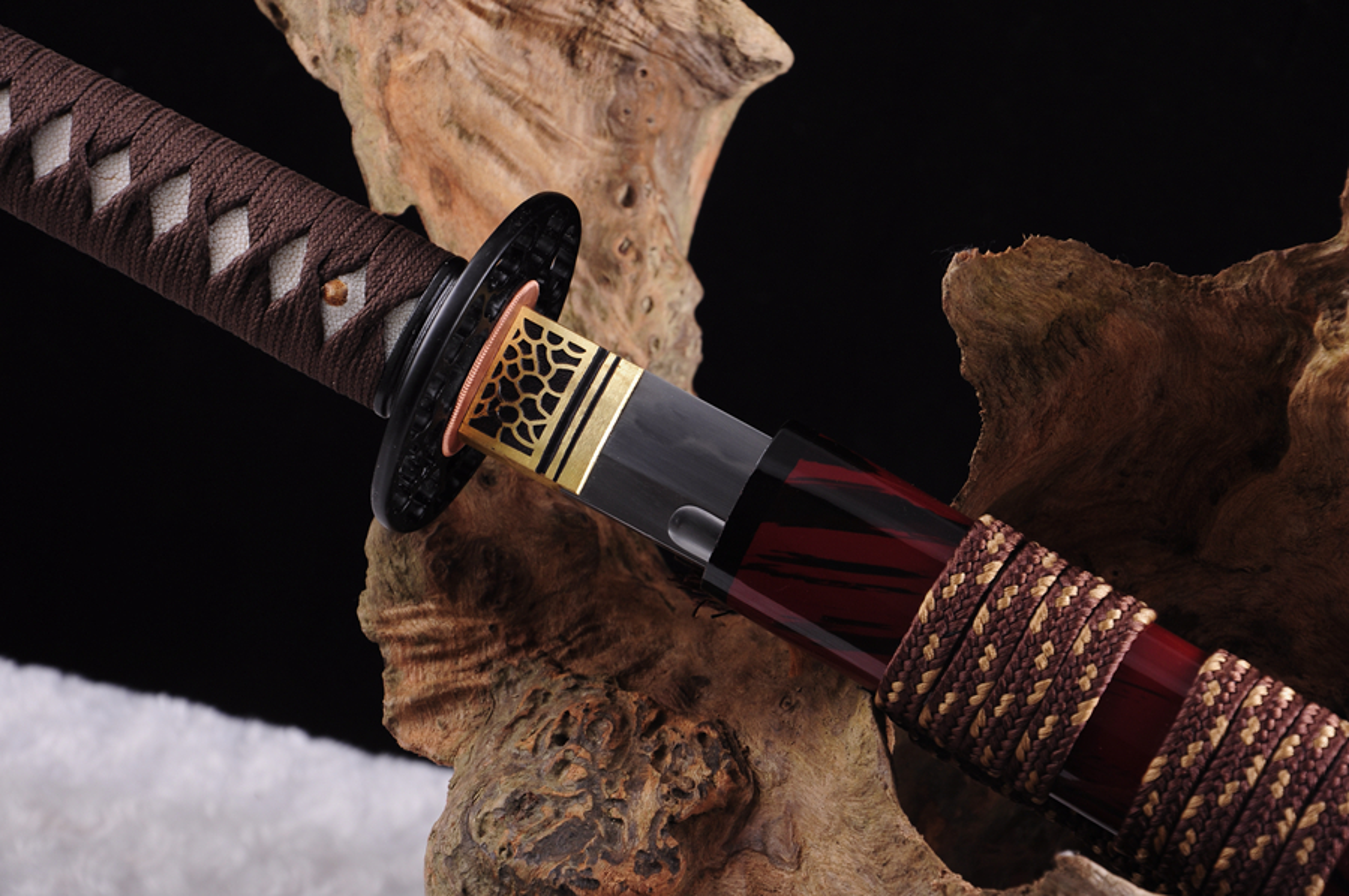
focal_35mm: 135
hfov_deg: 15.2
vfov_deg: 10.1
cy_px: 448
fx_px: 5053
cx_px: 674
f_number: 10
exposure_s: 1/160
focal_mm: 90
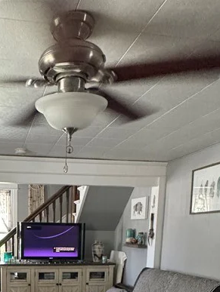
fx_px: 313
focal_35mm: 37
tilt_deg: -10.8
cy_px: 278
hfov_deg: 37.1
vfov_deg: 44.3
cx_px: 38
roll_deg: -0.6
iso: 800
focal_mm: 2.22
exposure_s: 1/60
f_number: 2.2
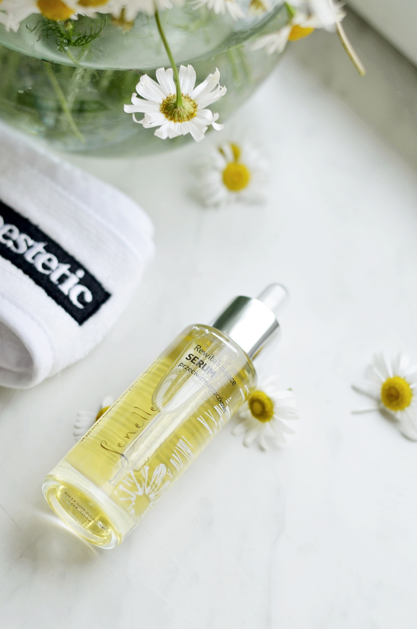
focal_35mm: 75
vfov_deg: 27.0
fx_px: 1309
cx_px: 208
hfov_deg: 18.1
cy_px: 314
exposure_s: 1/100
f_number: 2.8
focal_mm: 50
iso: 100
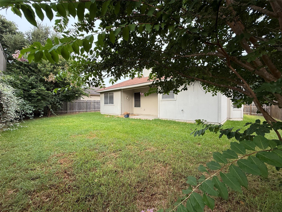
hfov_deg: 102.1
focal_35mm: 14
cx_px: 141
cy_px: 106
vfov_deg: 85.7
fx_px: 114
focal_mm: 2.22
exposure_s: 1/184
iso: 64
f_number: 2.2
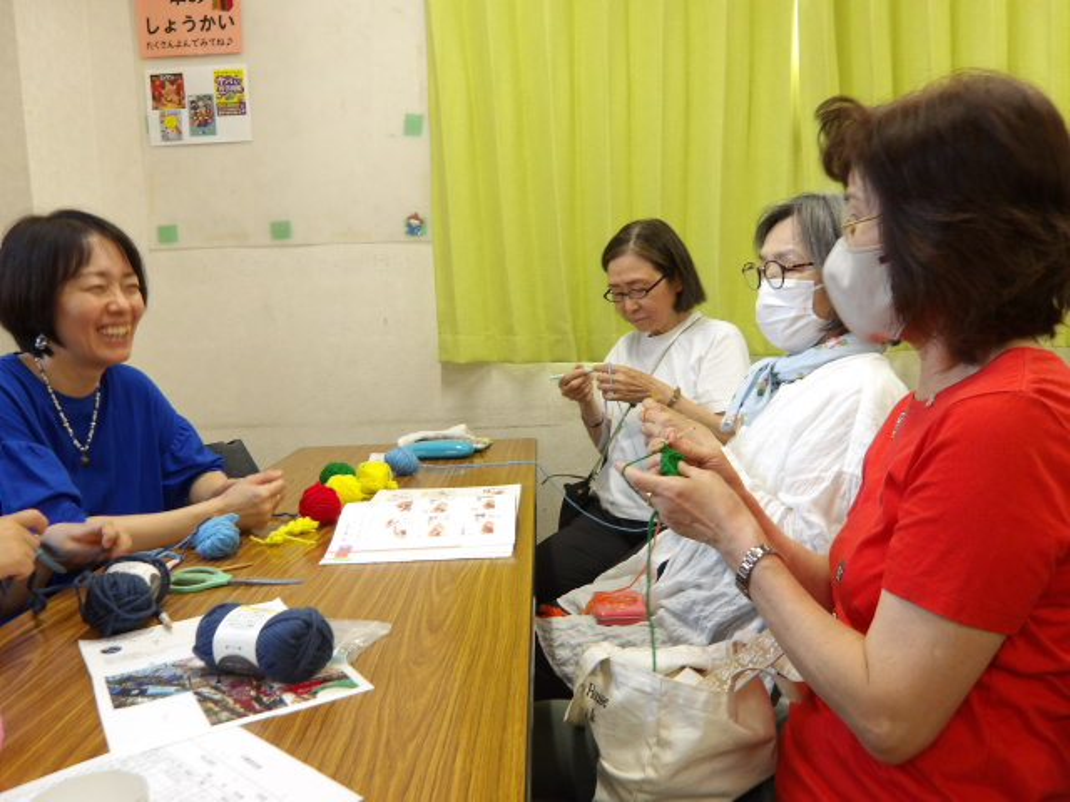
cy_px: 401
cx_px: 535
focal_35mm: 27
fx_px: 835
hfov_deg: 65.3
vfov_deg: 51.4
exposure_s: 1/30
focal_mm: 4.9
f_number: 3
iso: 170
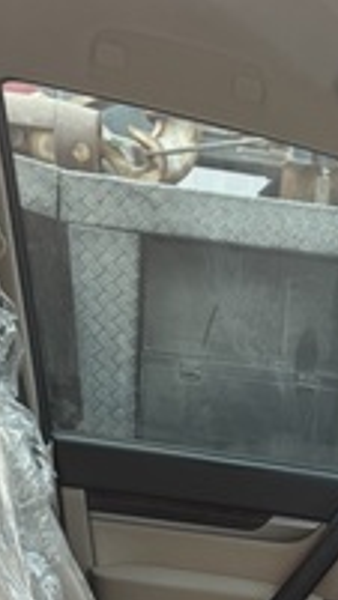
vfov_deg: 23.5
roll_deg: -9.1
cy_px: 809
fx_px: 1243
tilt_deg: -23.5
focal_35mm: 78
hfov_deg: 14.9
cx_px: 422
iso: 125
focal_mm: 6.76
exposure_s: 1/121
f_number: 1.78
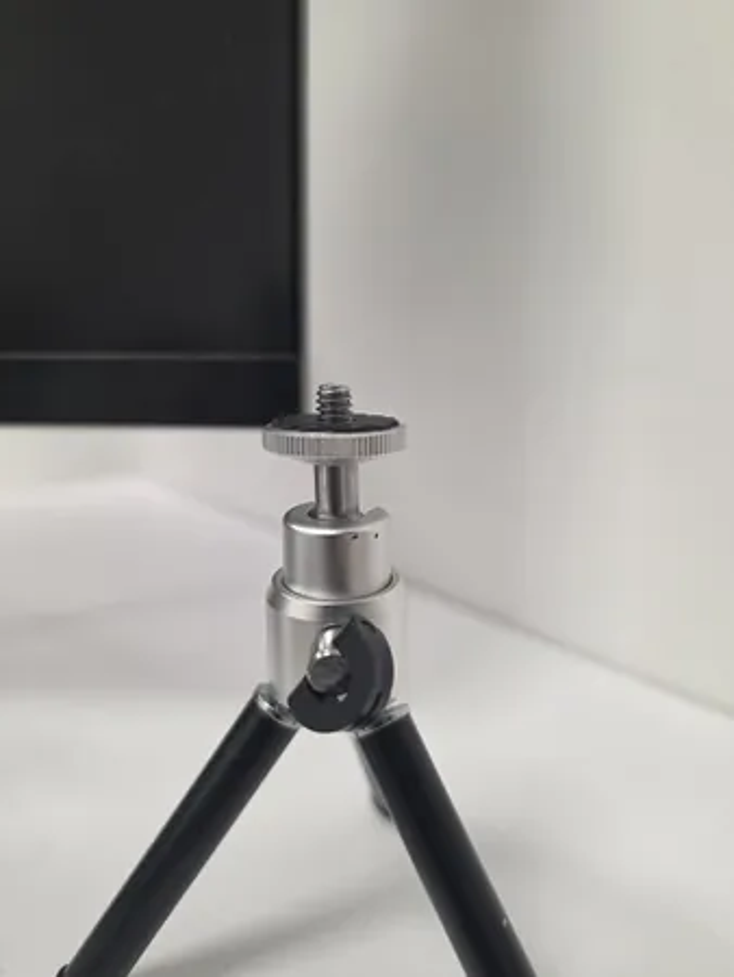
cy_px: 488
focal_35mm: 23
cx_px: 367
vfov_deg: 73.9
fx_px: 650
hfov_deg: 58.9
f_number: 1.4
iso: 100
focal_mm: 6.5
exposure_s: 1/180
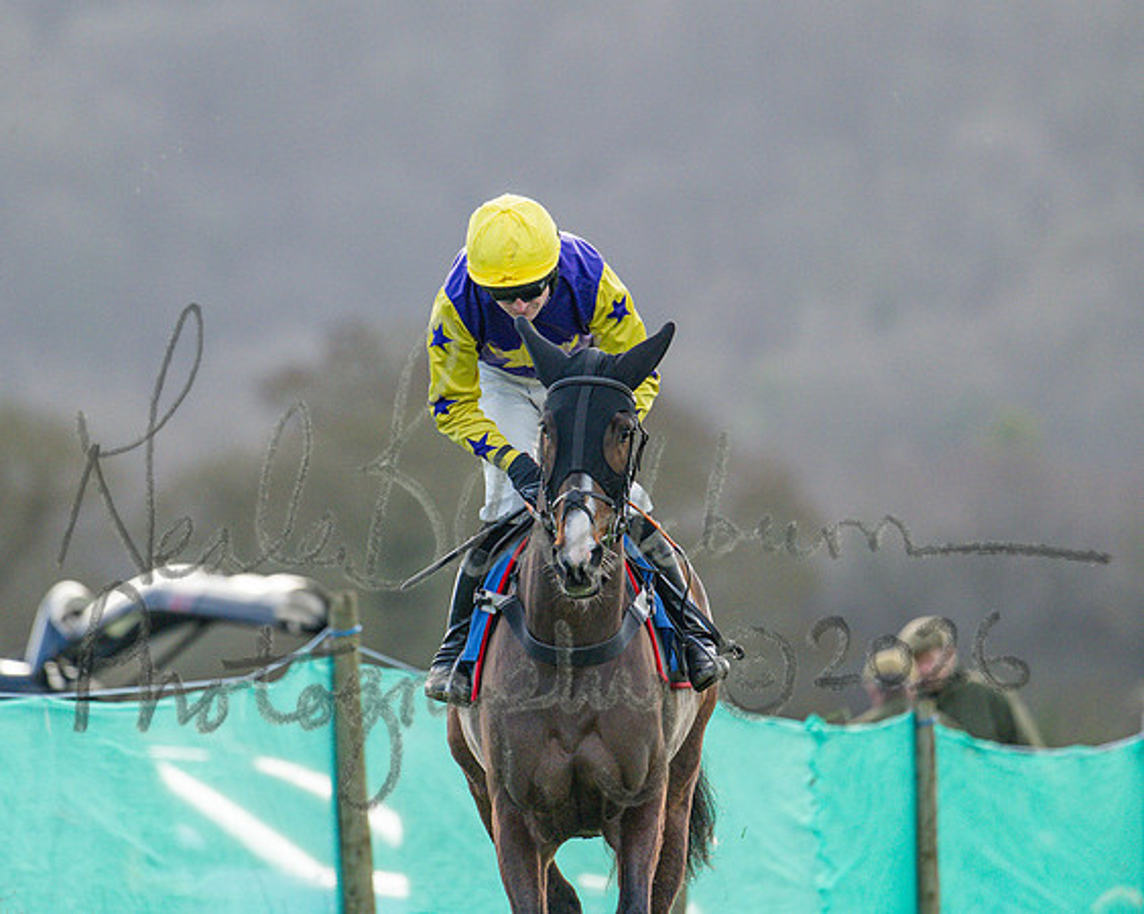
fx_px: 22894
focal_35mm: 676
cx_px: 592
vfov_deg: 2.3
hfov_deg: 2.9
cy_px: 457
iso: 1000
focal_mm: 400
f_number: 4.5
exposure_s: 1/2000
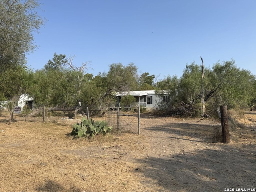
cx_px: 128
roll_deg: -0.5
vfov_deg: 56.8
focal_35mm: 24
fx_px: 177
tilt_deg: +0.3
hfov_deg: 71.6
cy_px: 96
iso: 80
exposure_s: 1/4608
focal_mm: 6.76
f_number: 1.78
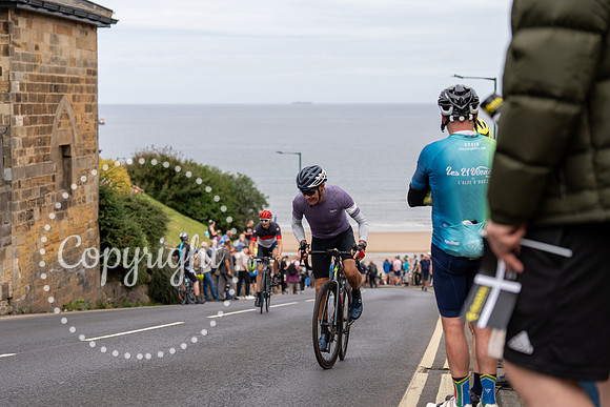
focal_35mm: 70
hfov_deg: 28.8
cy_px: 204
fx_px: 1186
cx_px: 305
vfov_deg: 19.5
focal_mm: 70
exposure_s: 1/640
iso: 100
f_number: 3.5
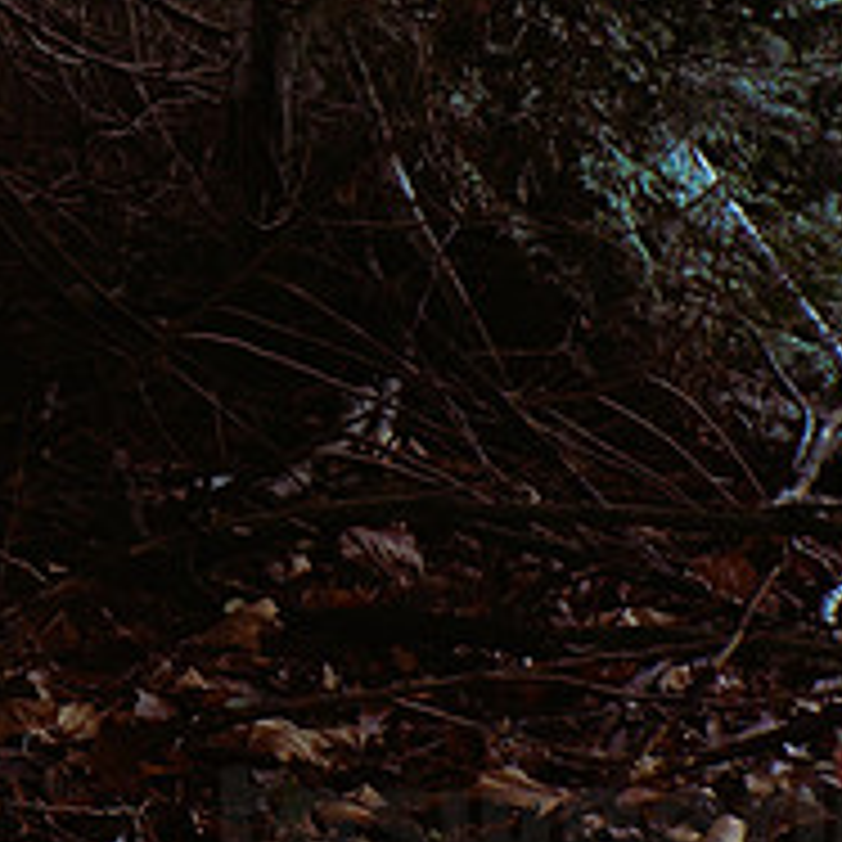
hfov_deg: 17.3
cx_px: -221
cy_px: 110
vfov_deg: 18.1
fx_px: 2614
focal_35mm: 95
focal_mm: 24
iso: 400
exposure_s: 1/60
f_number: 5.6
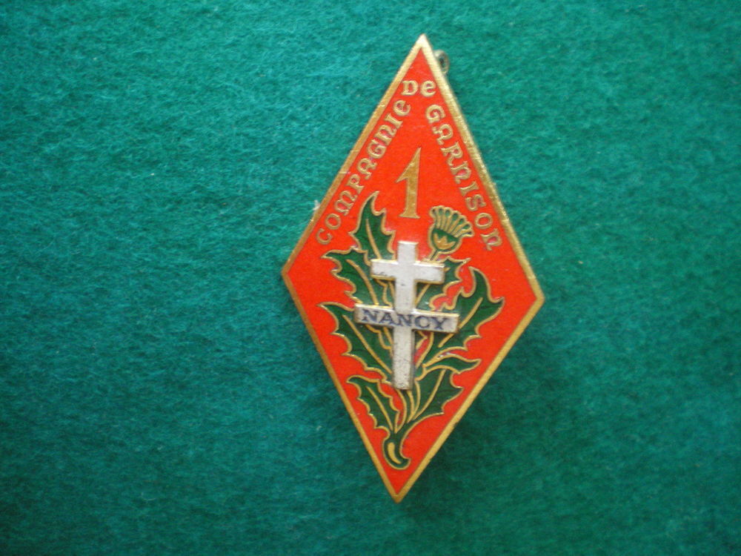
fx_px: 813
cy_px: 278
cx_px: 370
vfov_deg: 37.7
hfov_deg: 49.0
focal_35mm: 38
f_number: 3.1
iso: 400
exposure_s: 1/8
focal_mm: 6.3
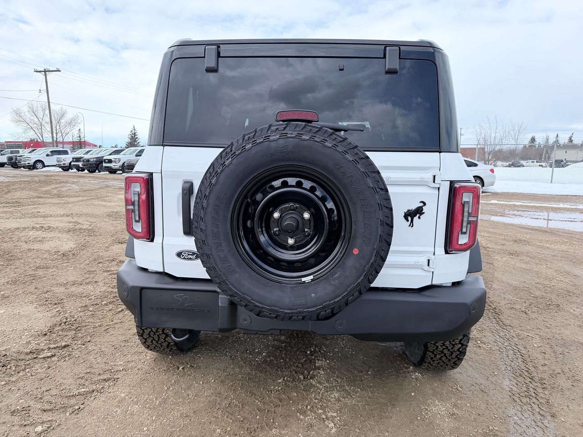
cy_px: 218
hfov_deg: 71.6
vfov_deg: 56.8
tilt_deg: -7.8
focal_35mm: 24
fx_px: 404
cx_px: 292
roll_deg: -0.1
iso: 100
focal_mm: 6.76
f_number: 1.78
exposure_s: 1/3145
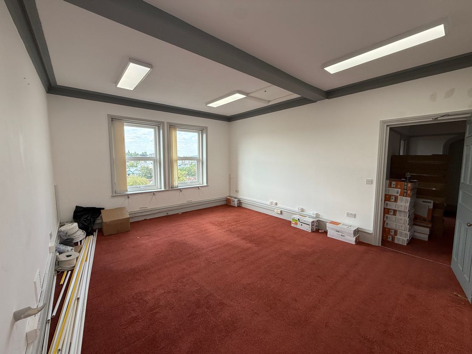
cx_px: 236
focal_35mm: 14
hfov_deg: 102.1
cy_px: 177
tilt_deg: -4.7
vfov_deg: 85.7
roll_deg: -0.6
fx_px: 191
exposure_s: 1/180
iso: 64
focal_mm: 2.22
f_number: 2.2
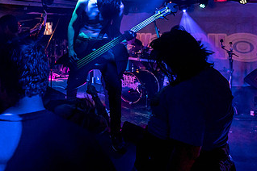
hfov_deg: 57.3
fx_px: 200
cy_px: 29
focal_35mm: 28
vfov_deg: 43.7
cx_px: 31
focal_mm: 14
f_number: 2.8
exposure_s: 1/200
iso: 1000
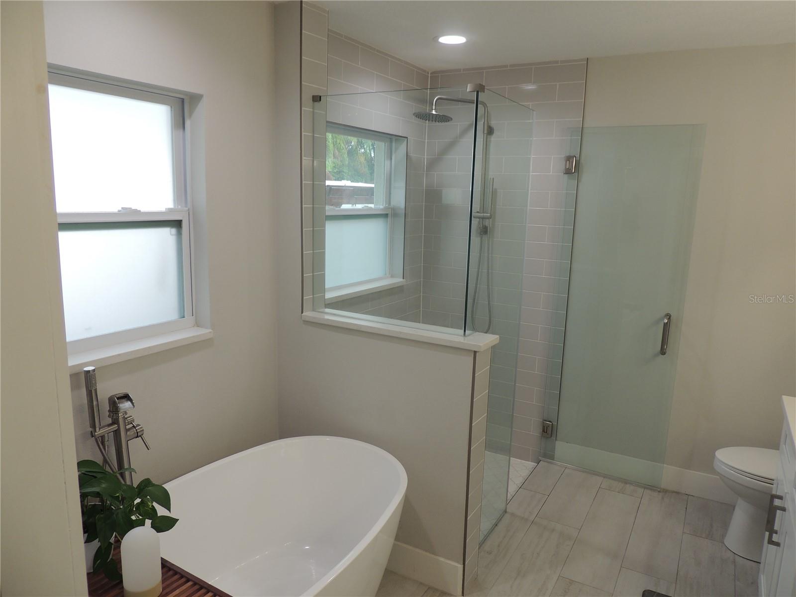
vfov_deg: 56.8
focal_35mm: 24
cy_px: 298
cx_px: 398
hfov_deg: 71.6
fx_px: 552
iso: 100
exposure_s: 1/40
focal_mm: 4.3
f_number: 3
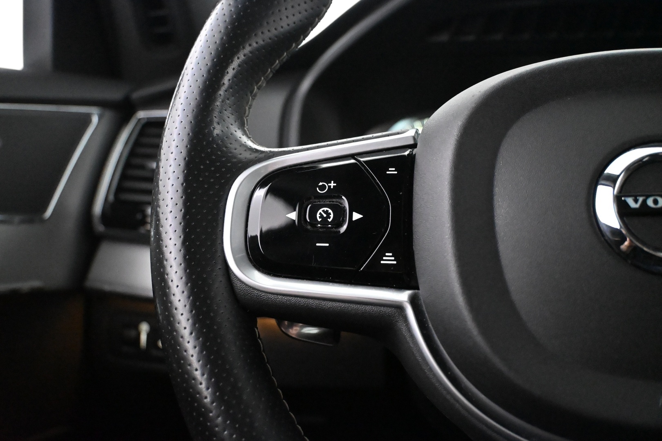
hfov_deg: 57.2
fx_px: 607
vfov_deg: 40.0
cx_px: 331
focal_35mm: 33
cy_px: 220
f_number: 4
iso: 11400
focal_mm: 22
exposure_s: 1/60
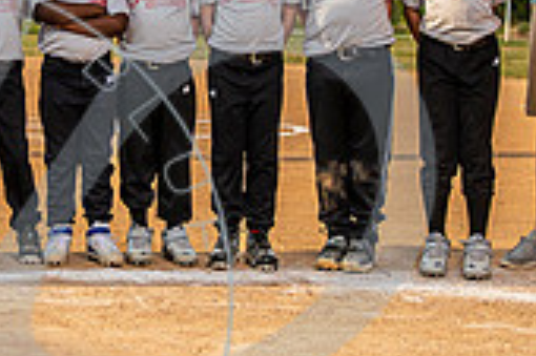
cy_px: 30
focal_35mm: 121
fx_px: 1800
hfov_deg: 16.7
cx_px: 60
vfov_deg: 11.2
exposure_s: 1/2500
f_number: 4
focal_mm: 35
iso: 64
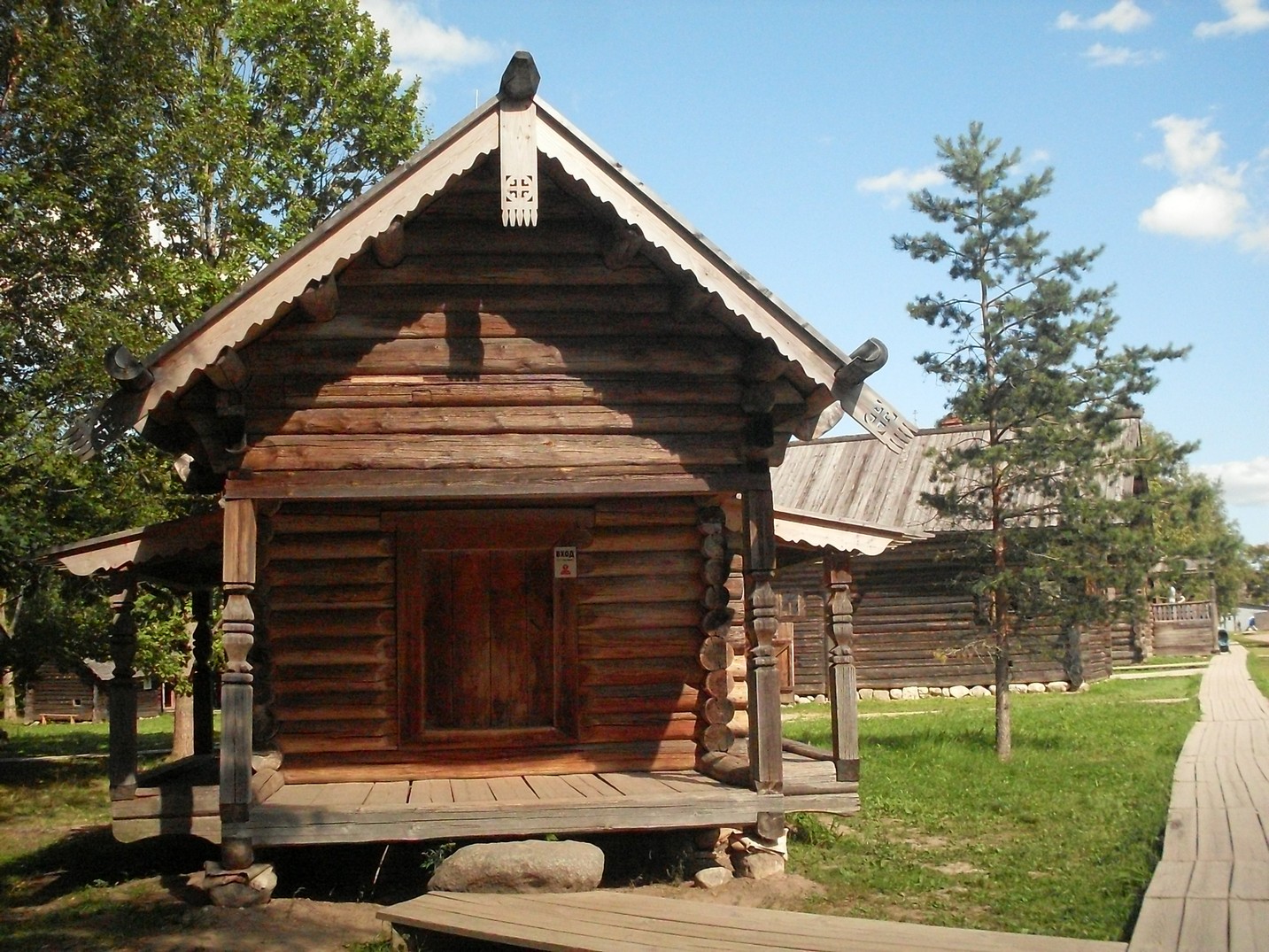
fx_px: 1393
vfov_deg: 37.7
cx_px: 634
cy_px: 476
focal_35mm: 38
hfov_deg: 49.0
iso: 400
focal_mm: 6.3
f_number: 8.4
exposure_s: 1/500
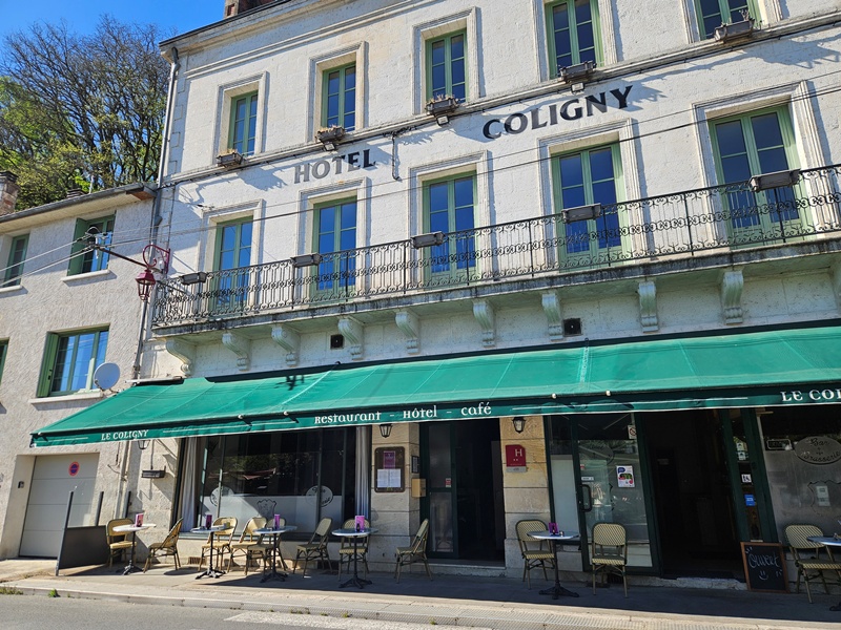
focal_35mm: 23
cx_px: 420
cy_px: 315
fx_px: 559
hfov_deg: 73.9
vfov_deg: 58.9
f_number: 1.8
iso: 25
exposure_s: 1/1081
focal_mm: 5.4
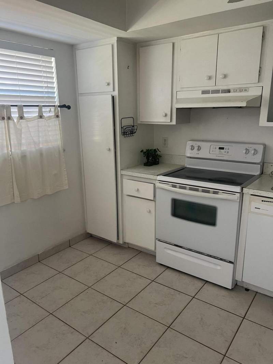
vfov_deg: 67.3
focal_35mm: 26
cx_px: 136
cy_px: 182
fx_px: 273
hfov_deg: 53.1
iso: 125
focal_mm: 5.7
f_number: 1.5
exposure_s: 1/72
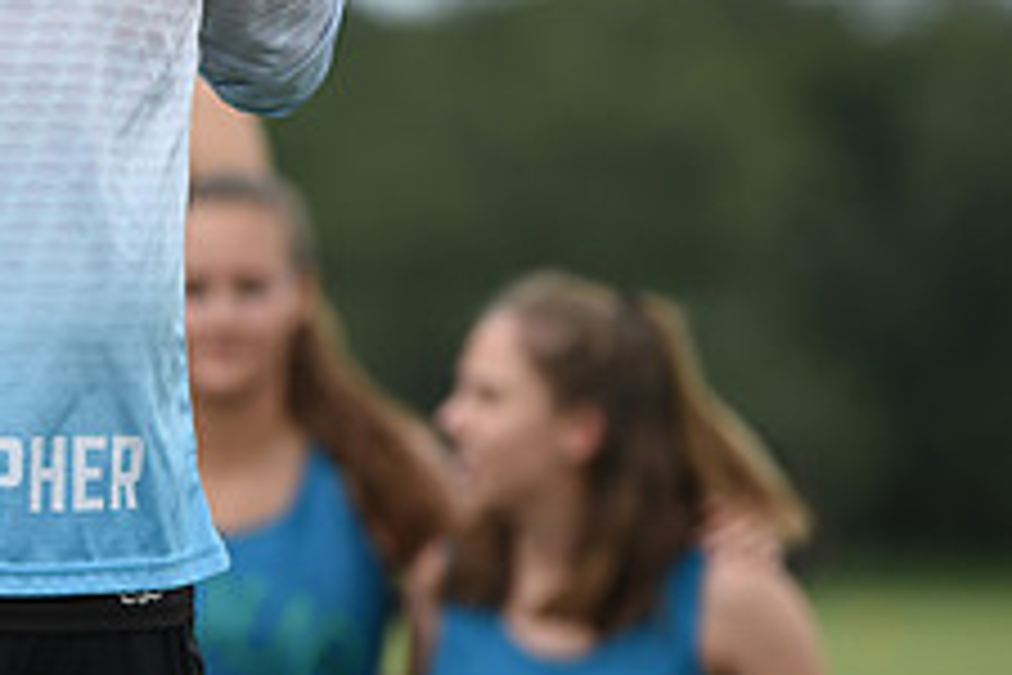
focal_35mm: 516
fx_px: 14504
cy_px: 423
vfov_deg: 2.7
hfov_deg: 4.0
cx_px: -211
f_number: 4.5
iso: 100
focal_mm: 200
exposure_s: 1/500
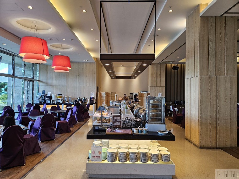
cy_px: 90
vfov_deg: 58.9
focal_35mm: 23
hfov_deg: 73.9
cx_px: 120
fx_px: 159
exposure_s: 1/120
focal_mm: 5.4
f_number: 1.8
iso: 125
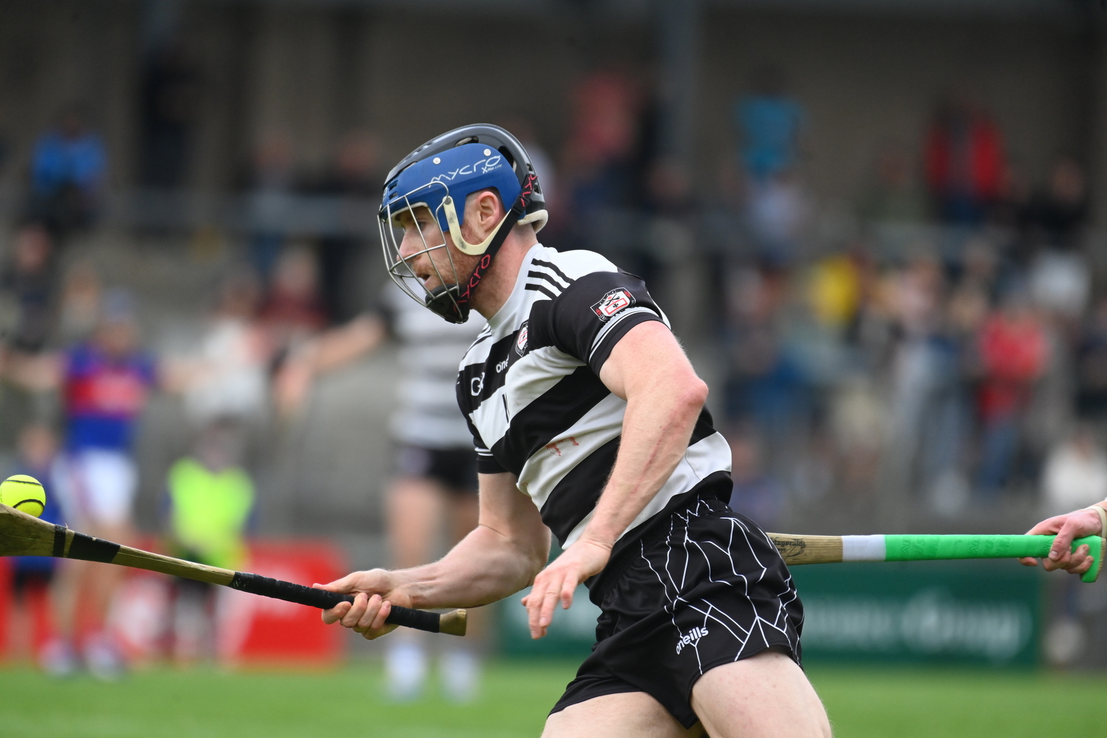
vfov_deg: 2.7
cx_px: 554
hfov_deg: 4.1
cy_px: 369
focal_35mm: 500
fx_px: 15373
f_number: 5.6
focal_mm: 500
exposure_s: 1/1600
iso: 2000
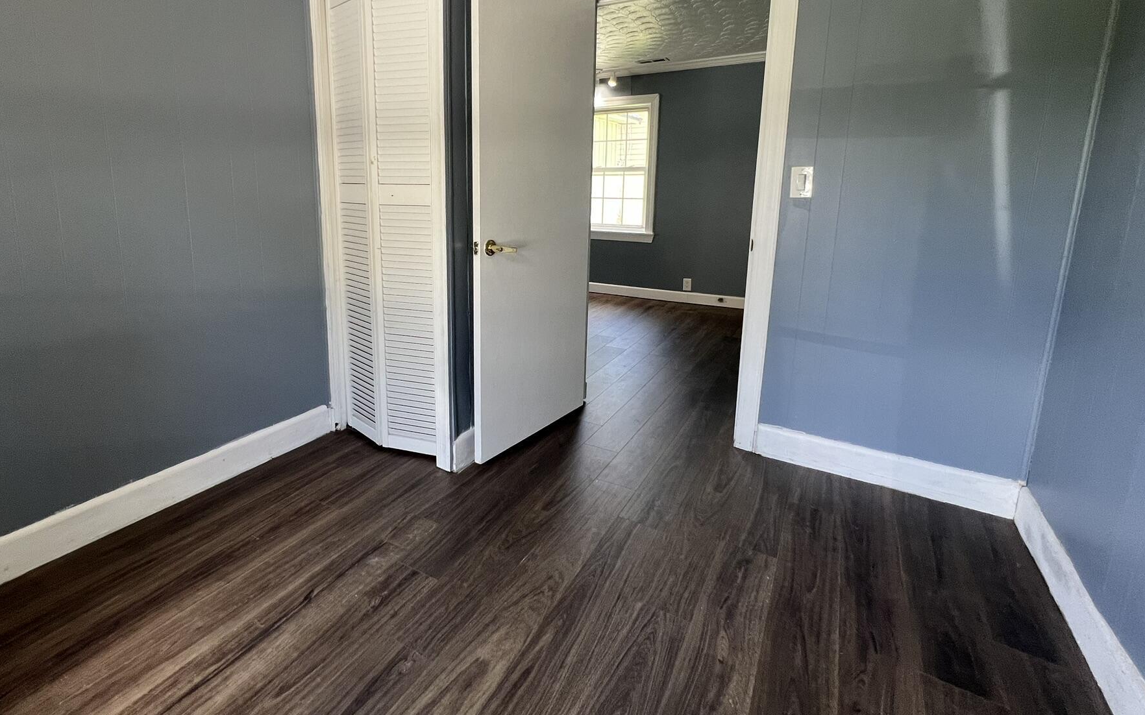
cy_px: 280
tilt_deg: -10.3
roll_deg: -0.2
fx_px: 499
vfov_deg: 70.4
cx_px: 518
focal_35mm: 16
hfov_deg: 97.5
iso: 160
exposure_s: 1/120
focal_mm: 1.57
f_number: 1.8
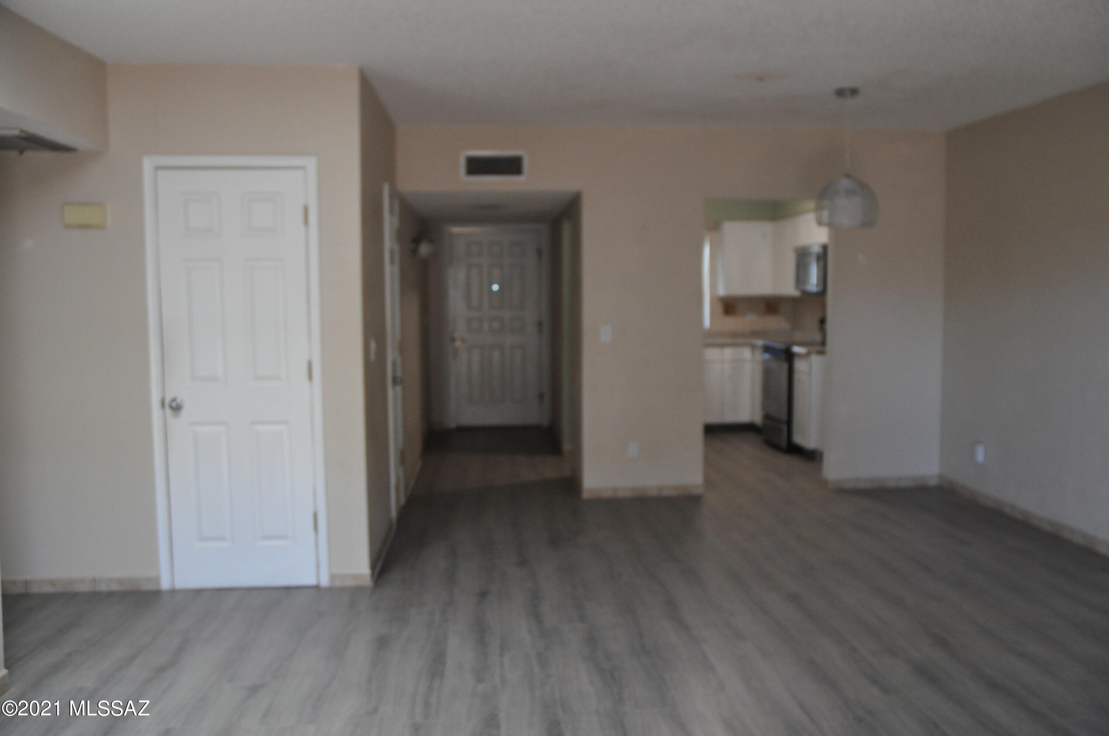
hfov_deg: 57.3
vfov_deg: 39.9
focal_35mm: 33
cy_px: 368
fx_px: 1015
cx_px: 554
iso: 800
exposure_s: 1/60
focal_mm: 22
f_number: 3.8
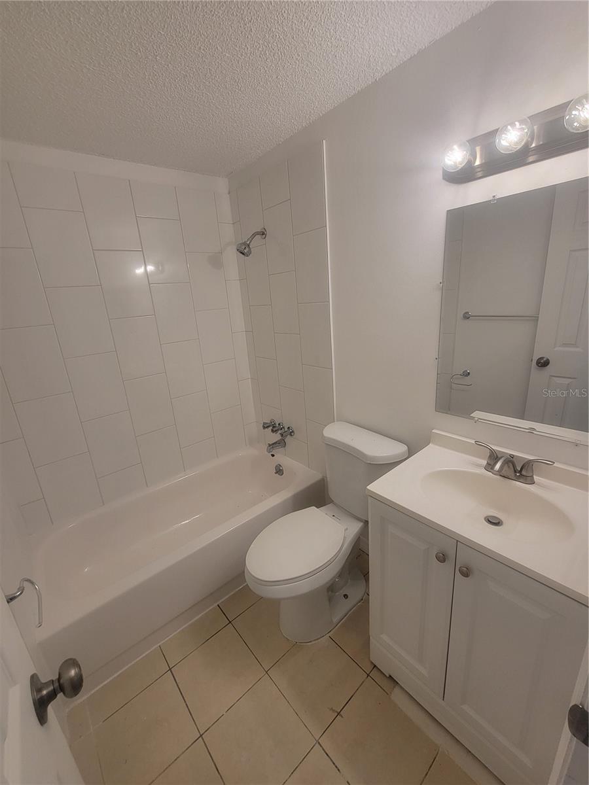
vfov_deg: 106.2
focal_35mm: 13
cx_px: 294
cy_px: 392
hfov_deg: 89.9
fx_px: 295
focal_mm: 2.2
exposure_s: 1/120
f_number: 2.2
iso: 80
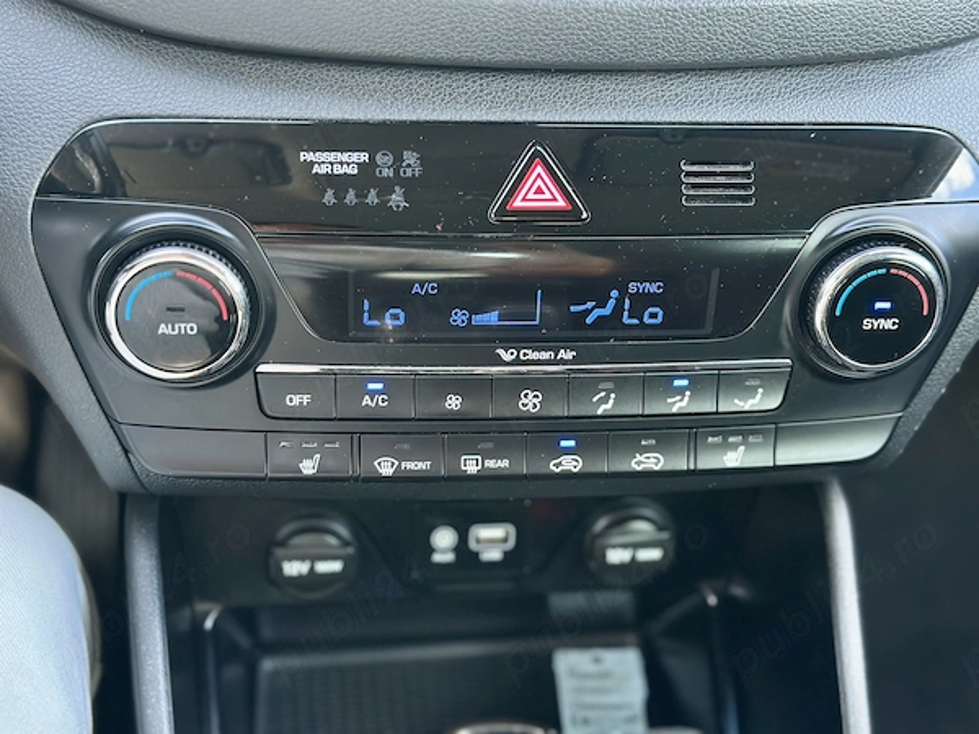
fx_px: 1358
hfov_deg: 39.7
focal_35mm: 48
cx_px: 490
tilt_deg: -37.2
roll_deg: -5.5
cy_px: 367
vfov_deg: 30.3
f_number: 1.78
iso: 250
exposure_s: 1/60
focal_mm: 6.86
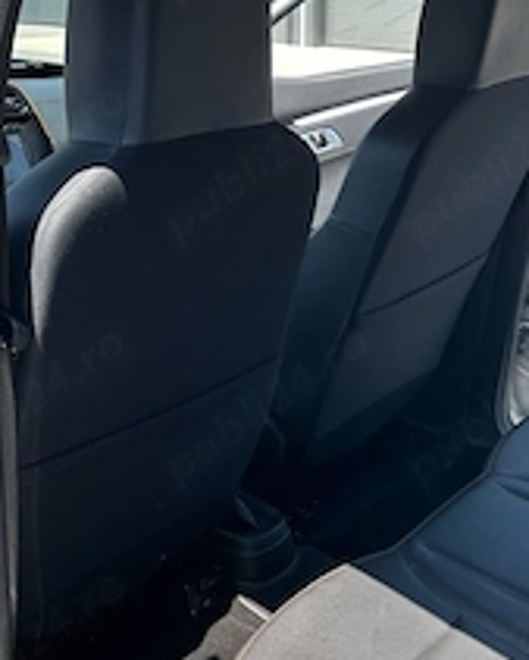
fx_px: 939
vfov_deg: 38.3
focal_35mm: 48
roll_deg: -1.4
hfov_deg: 31.3
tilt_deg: -26.8
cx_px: 329
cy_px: 444
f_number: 1.5
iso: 50
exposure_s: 1/539
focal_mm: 5.7
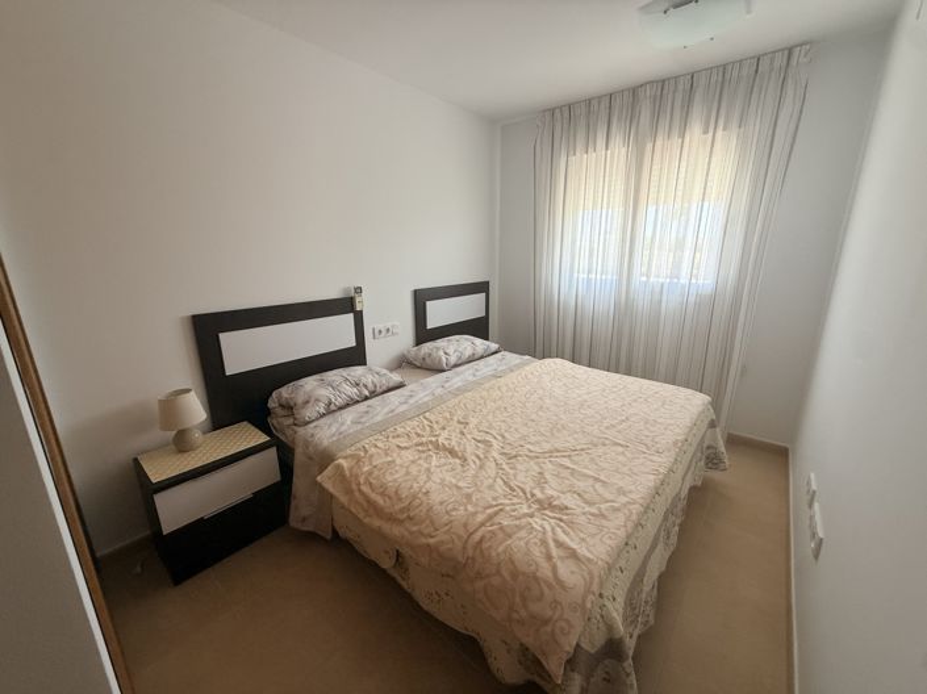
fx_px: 375
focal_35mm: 14
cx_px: 464
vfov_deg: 85.6
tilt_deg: -13.5
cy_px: 347
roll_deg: +0.1
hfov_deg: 102.1
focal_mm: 2.22
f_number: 2.2
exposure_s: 1/99
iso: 125
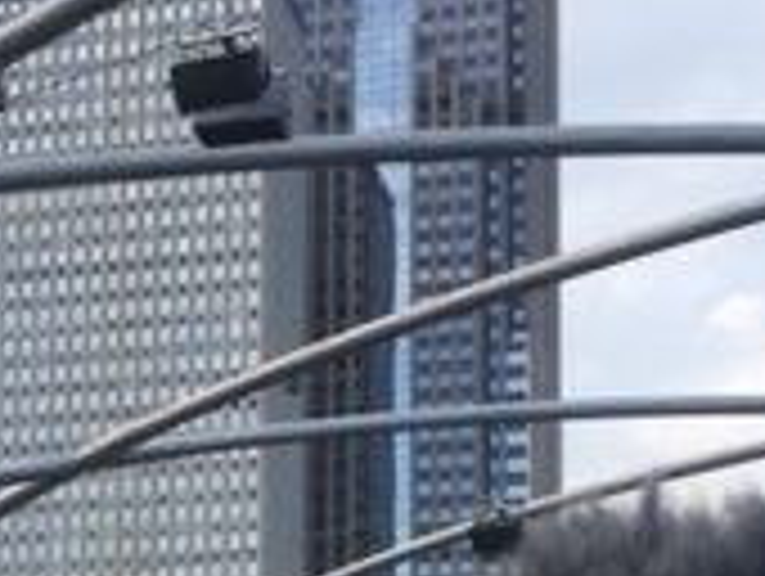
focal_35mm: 109
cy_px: 819
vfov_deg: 13.0
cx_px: 112
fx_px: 2412
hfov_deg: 17.8
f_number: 2.2
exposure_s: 1/706
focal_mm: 4.15
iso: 32
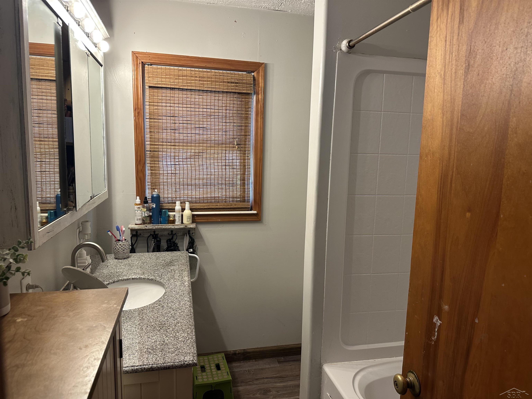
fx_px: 369
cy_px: 200
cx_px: 266
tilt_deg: -8.4
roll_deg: -2.0
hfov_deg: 71.6
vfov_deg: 56.8
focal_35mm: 24
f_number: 1.78
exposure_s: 1/60
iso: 125
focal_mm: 6.86
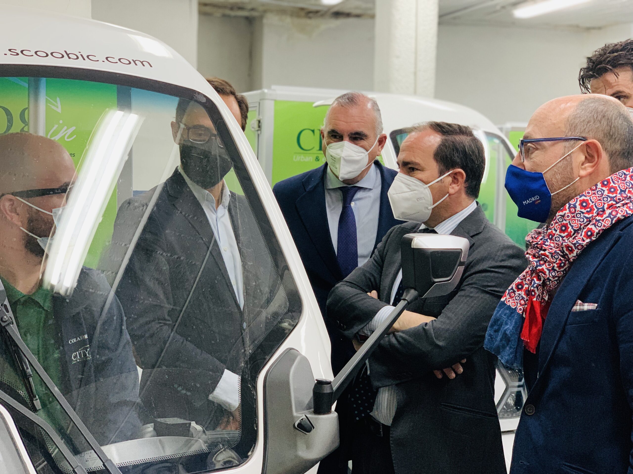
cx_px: 316
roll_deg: -0.6
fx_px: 951
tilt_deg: -3.9
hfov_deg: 36.8
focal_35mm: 52
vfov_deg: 28.0
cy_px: 237
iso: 160
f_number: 2.4
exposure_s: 1/60
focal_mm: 6
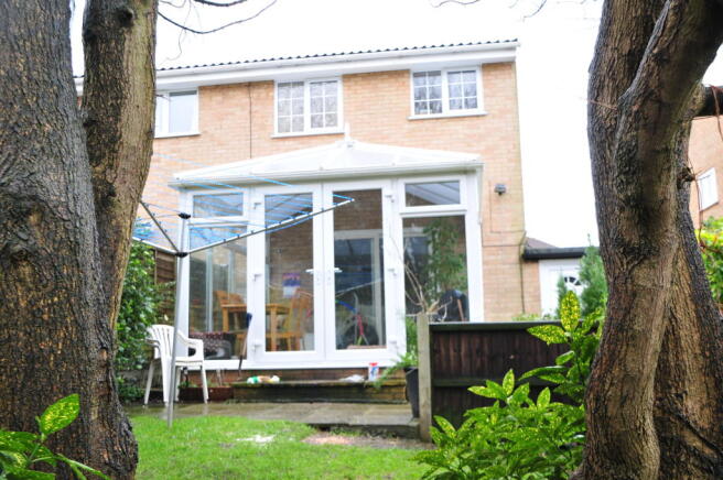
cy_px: 240
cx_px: 362
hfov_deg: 55.2
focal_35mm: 34
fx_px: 692
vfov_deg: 38.3
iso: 200
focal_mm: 23
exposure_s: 1/60
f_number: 4
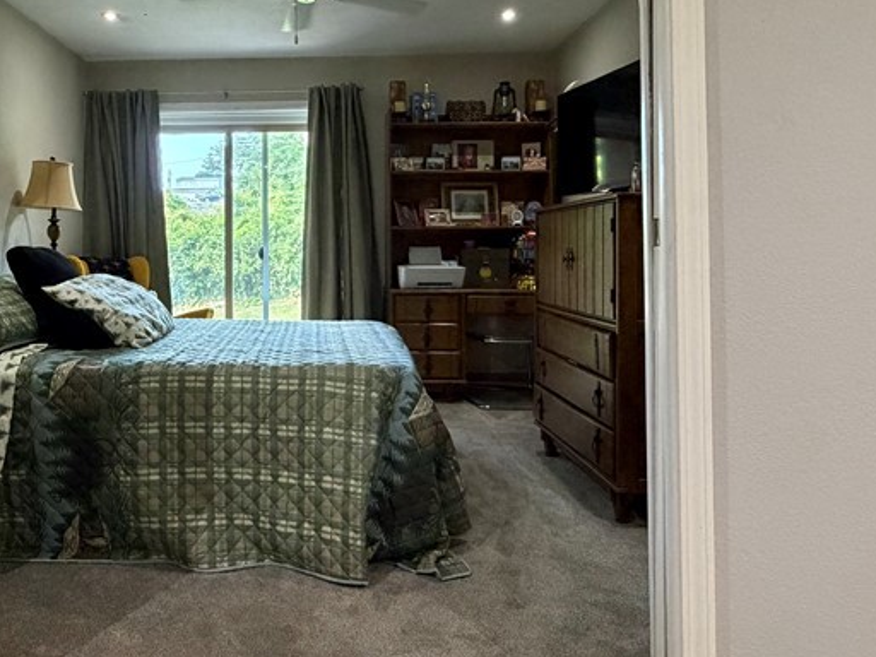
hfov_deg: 62.0
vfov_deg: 49.2
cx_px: 299
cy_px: 240
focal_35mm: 28
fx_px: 709
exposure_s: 1/60
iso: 500
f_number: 2.2
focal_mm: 2.22
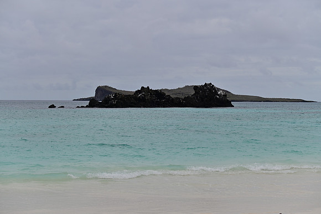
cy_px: 107
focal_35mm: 70
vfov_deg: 19.4
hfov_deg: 28.9
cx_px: 160
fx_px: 624
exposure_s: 1/1000
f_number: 8
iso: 200
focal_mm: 70
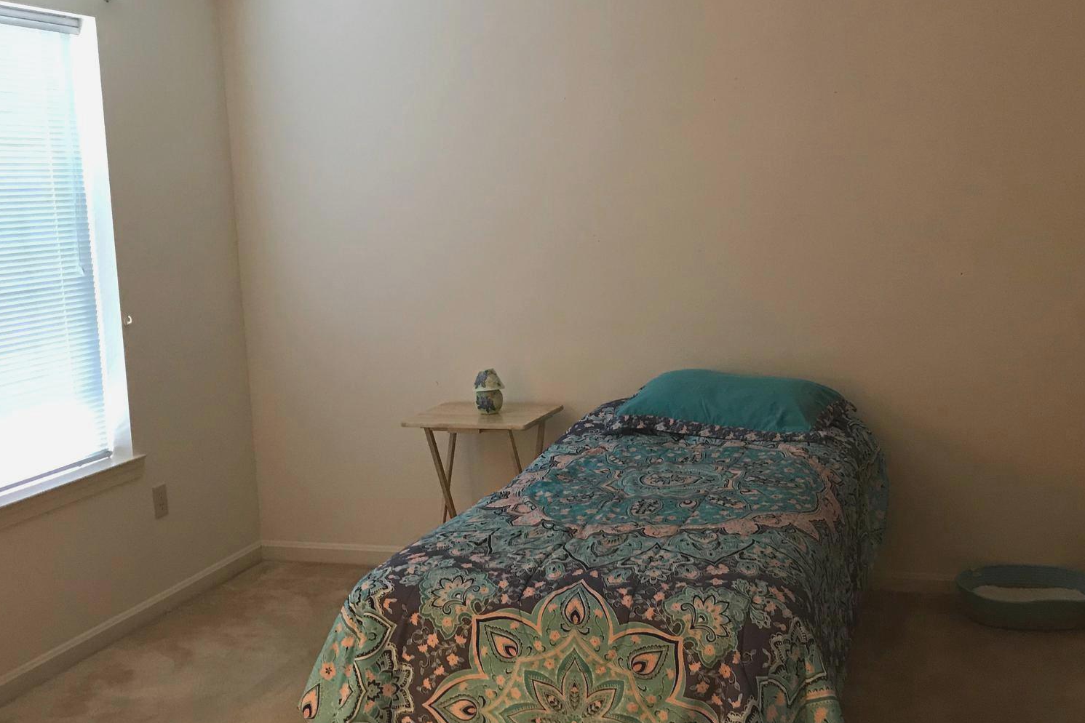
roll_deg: +2.5
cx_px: 624
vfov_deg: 33.4
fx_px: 1205
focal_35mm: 40
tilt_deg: -6.2
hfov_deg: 48.3
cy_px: 335
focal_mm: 3.99
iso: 80
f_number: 1.8
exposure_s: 1/15
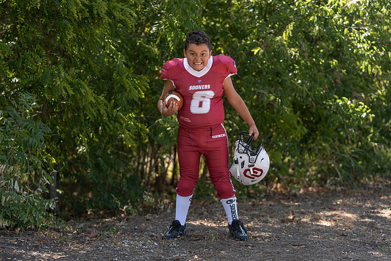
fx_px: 782
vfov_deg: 18.9
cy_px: 130
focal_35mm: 72
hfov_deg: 28.1
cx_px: 196
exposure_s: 1/320
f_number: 2.8
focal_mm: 72
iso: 80
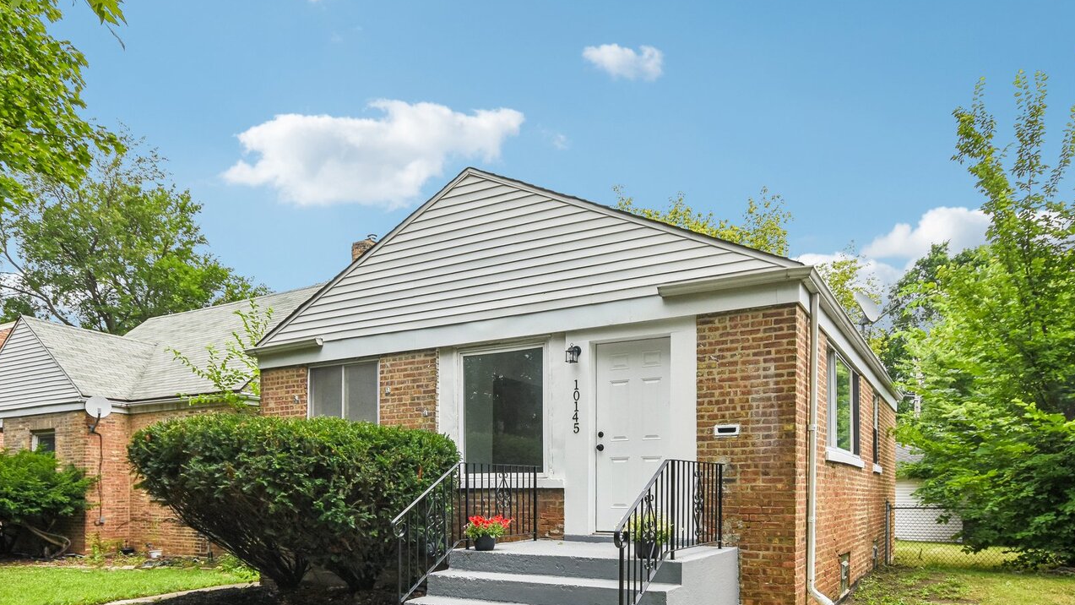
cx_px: 556
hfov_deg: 76.3
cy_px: 417
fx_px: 684
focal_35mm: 24
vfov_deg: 46.7
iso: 400
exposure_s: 1/640
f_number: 8
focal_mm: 12
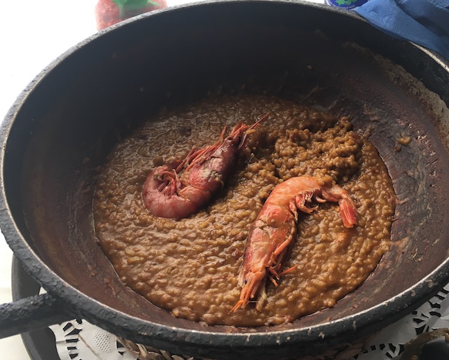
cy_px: 172
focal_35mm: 35
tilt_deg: -47.1
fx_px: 465
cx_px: 257
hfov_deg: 51.3
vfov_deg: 42.2
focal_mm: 4.15
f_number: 2.2
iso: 25
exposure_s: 1/33
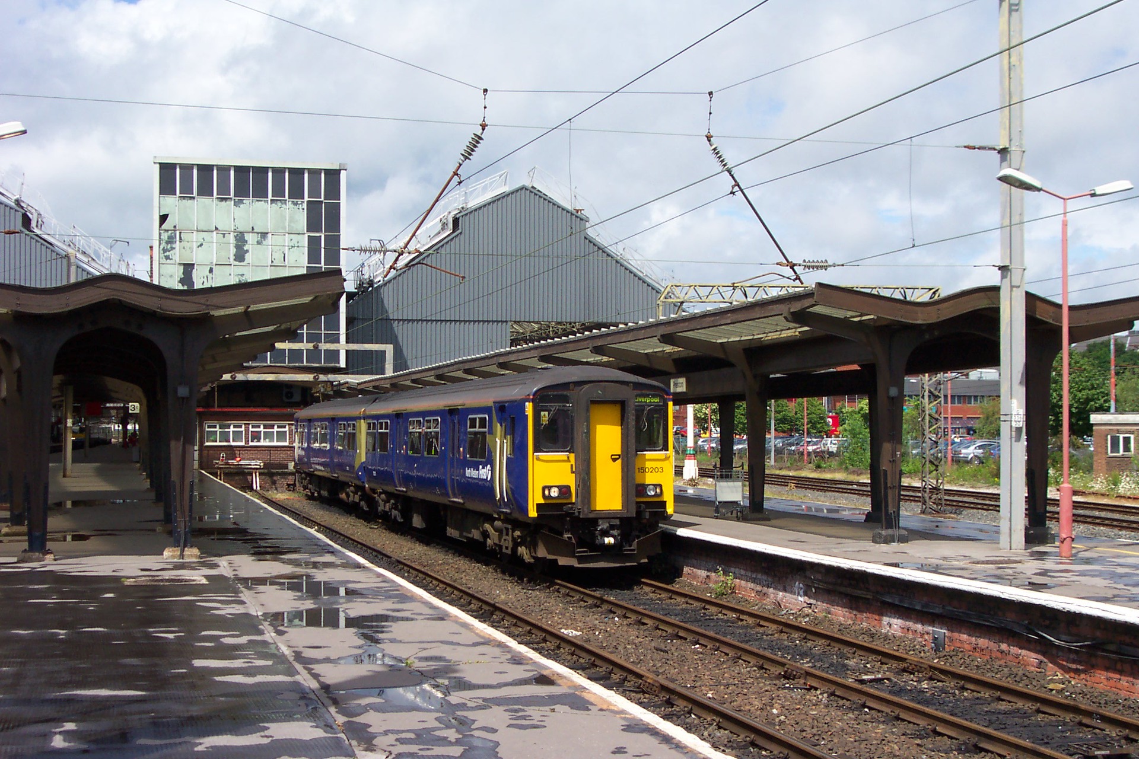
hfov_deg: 38.9
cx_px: 570
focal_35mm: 51
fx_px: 1613
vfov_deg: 26.5
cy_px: 380
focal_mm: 10.7
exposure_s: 1/700
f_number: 5.6
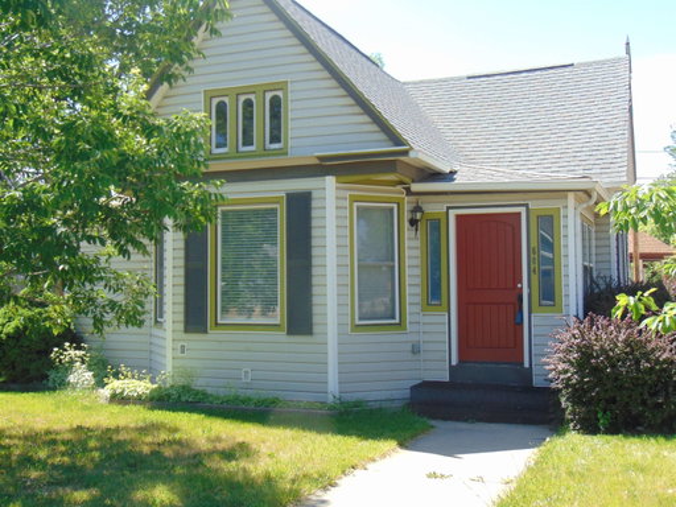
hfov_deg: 44.8
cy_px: 254
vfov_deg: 34.3
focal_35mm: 42
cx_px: 338
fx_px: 820
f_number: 3.3
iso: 80
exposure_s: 1/320
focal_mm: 7.6
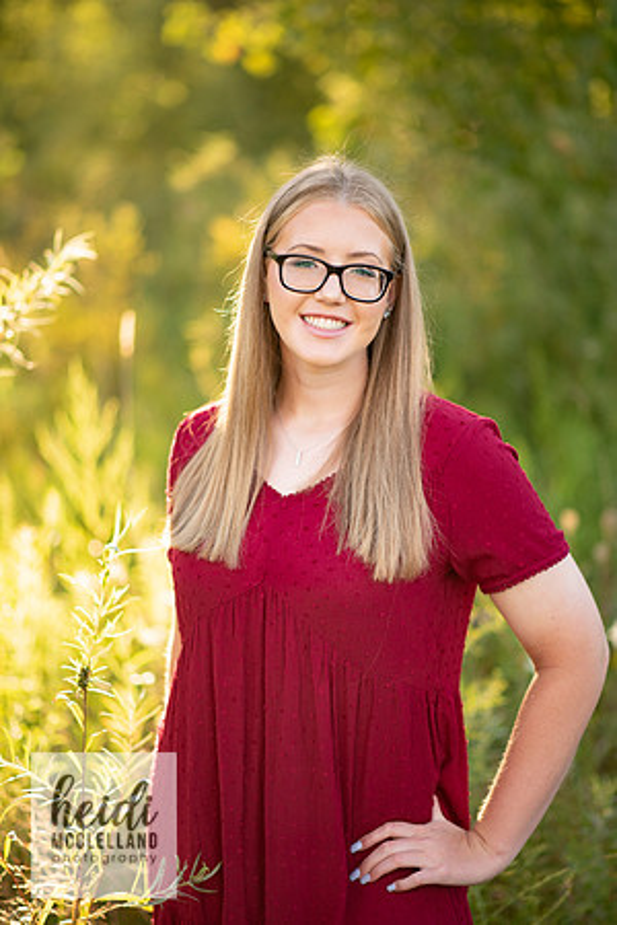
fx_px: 2185
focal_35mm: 85
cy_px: 462
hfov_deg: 16.1
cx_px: 308
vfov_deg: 23.9
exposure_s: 1/400
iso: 125
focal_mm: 85
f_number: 1.8
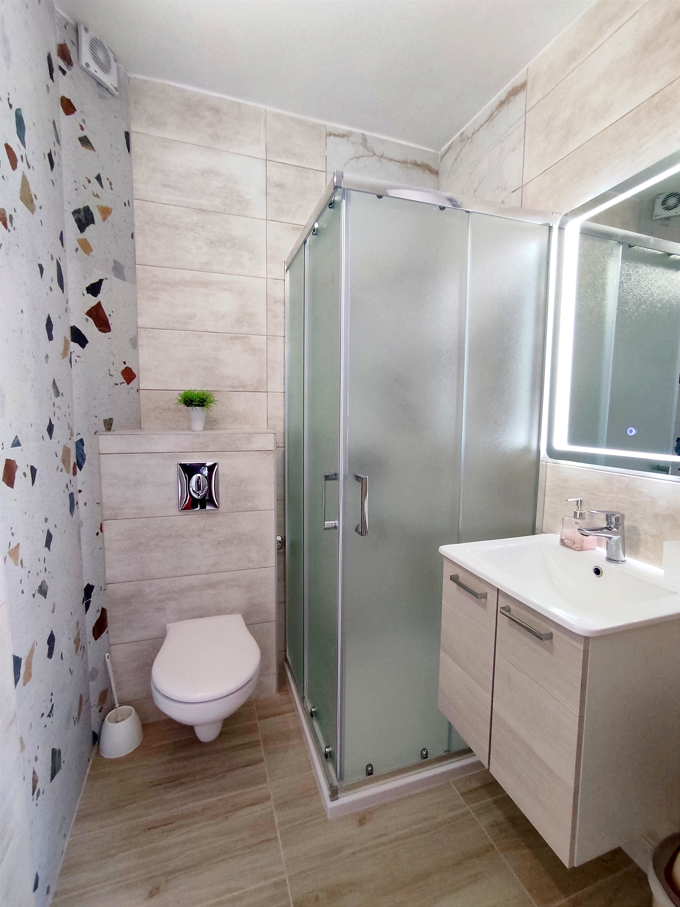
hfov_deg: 81.7
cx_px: 340
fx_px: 393
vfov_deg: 98.2
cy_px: 454
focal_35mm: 15
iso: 343
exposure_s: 1/33
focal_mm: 1.6
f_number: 2.2
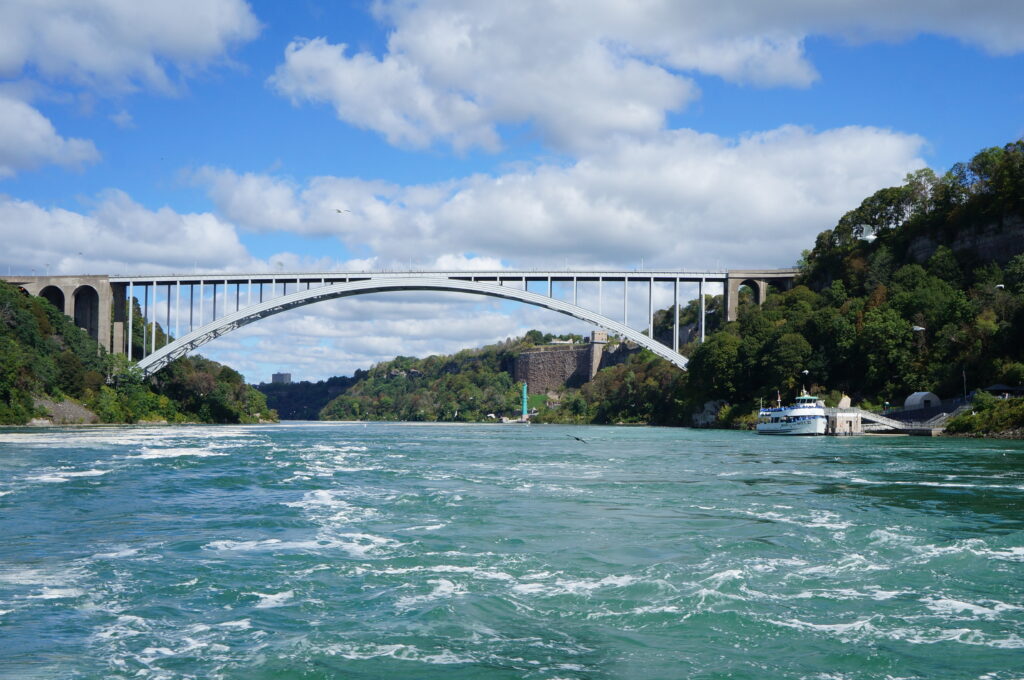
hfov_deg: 62.0
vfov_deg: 43.5
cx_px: 512
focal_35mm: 30
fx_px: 852
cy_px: 340
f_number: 13
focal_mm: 20
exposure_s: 1/320
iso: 200
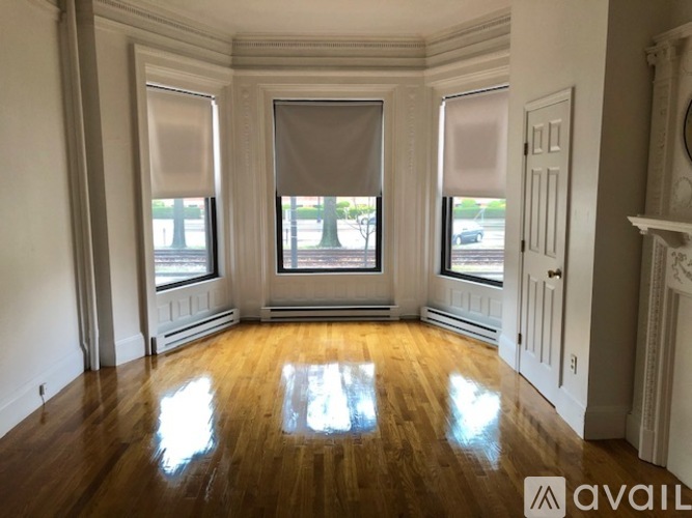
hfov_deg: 63.5
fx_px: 560
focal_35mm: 28
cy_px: 259
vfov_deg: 49.7
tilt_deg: -8.5
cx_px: 346
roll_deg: -0.4
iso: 40
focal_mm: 3.99
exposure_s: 1/15
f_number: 1.8
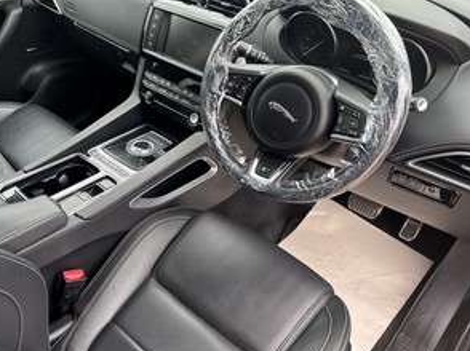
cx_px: 192
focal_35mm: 31
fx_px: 421
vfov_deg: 45.3
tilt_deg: -39.3
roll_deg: +1.5
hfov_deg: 58.0
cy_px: 158
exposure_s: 1/121
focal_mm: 5.96
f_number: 1.6
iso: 40
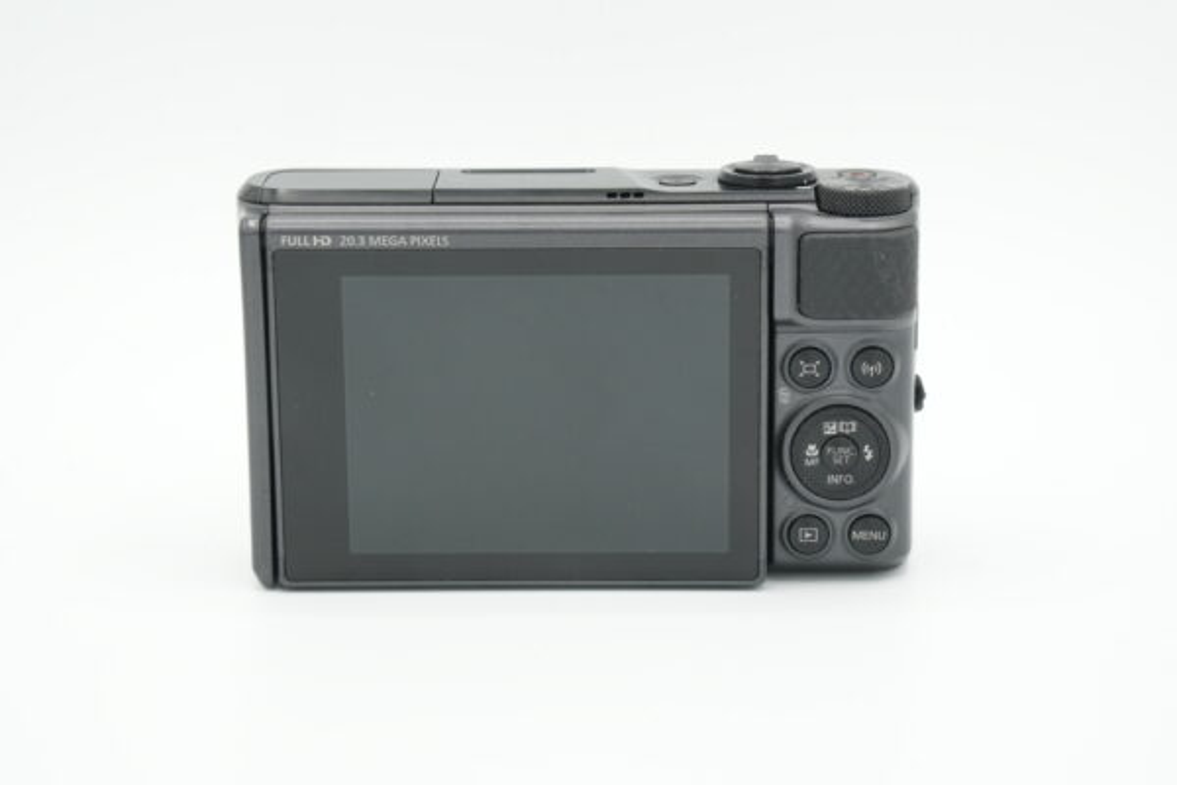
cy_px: 392
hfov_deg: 23.4
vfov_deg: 15.7
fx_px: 2844
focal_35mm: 87
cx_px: 588
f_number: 14
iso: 800
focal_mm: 58
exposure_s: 1/100
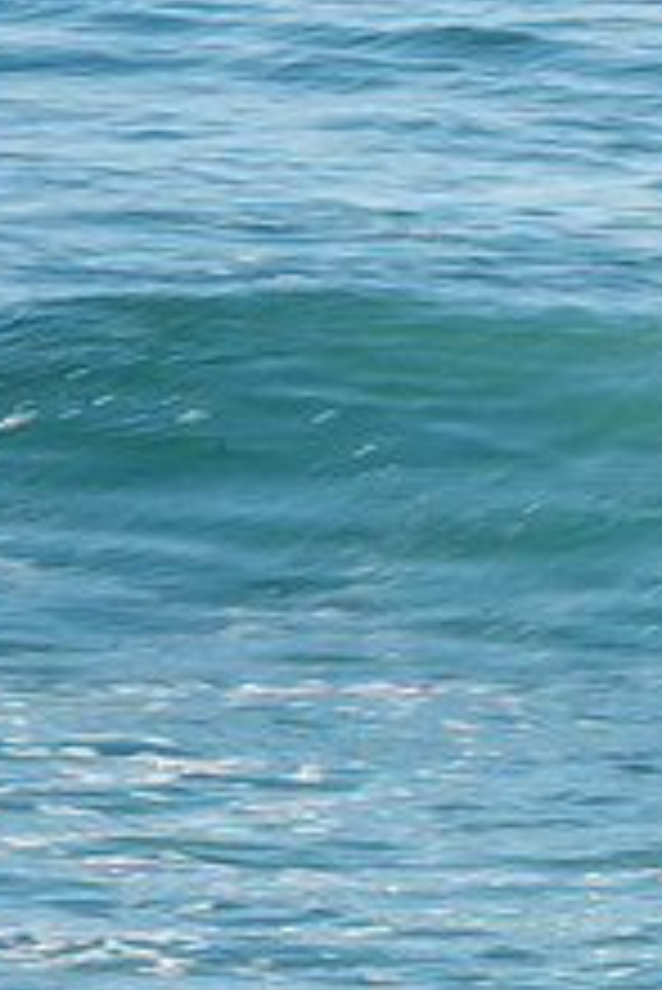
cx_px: 1243
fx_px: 33734
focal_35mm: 1225
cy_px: 209
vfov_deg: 1.7
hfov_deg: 1.1
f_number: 25
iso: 100
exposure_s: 1/30
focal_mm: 310
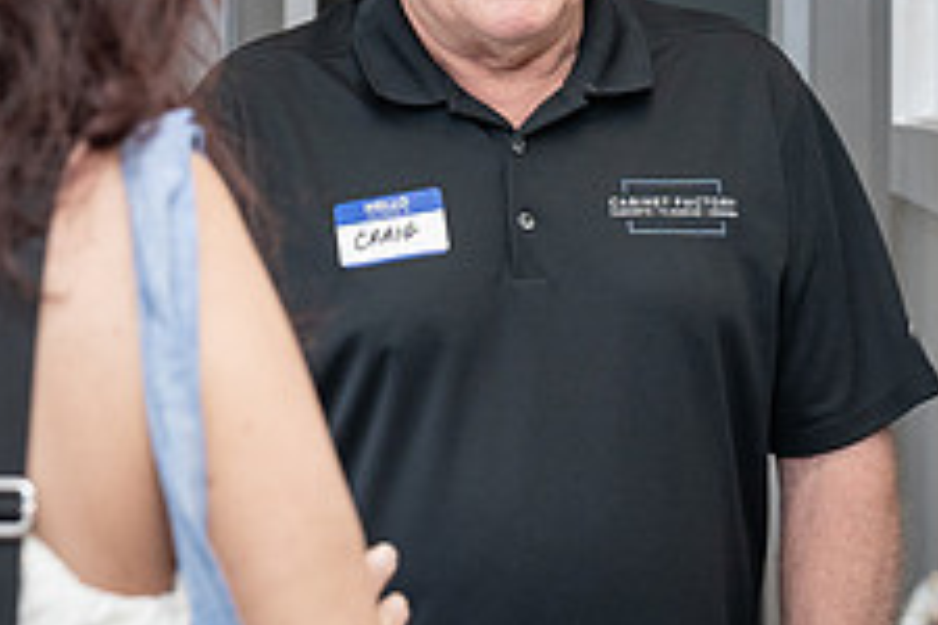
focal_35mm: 153
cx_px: 492
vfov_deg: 8.9
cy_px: -21
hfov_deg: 13.4
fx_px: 3986
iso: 800
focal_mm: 48
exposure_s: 1/200
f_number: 4
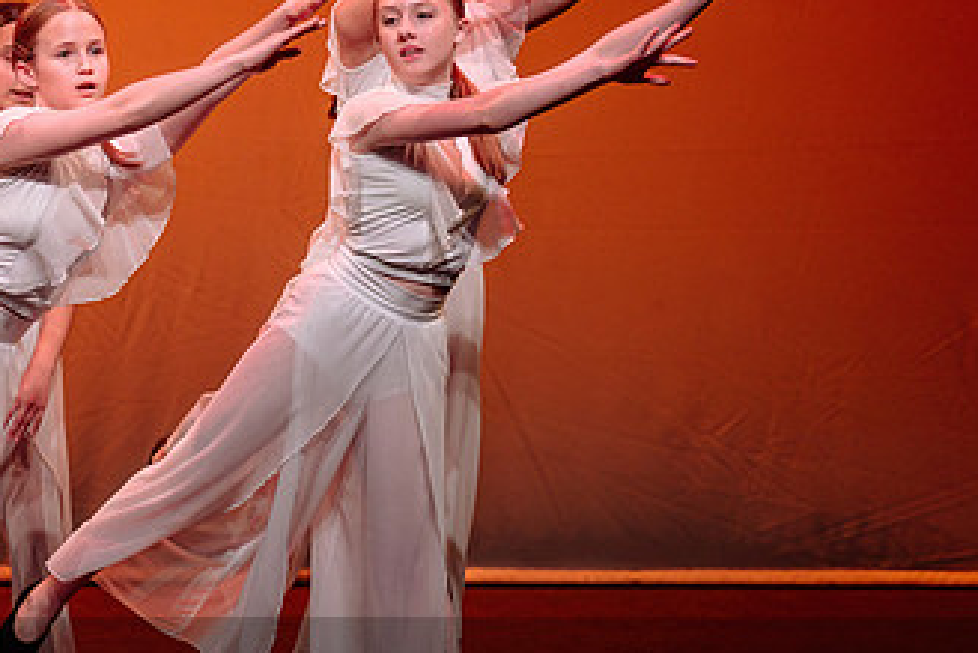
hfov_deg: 5.8
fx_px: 9675
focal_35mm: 356
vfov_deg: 3.9
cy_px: 286
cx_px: 114
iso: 1000
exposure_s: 1/400
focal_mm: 170
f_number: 2.8
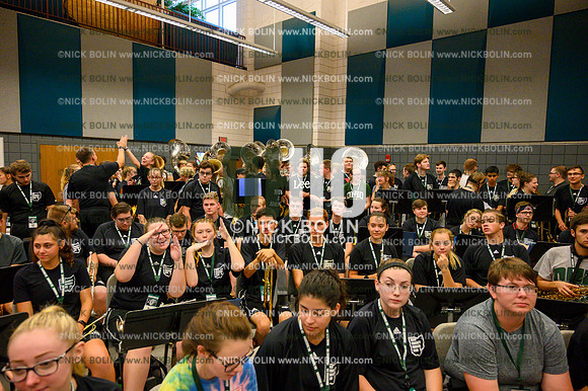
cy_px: 196
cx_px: 294
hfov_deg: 73.8
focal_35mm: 24
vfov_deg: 53.1
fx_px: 392
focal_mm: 24
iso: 8000
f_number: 4
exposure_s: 1/640
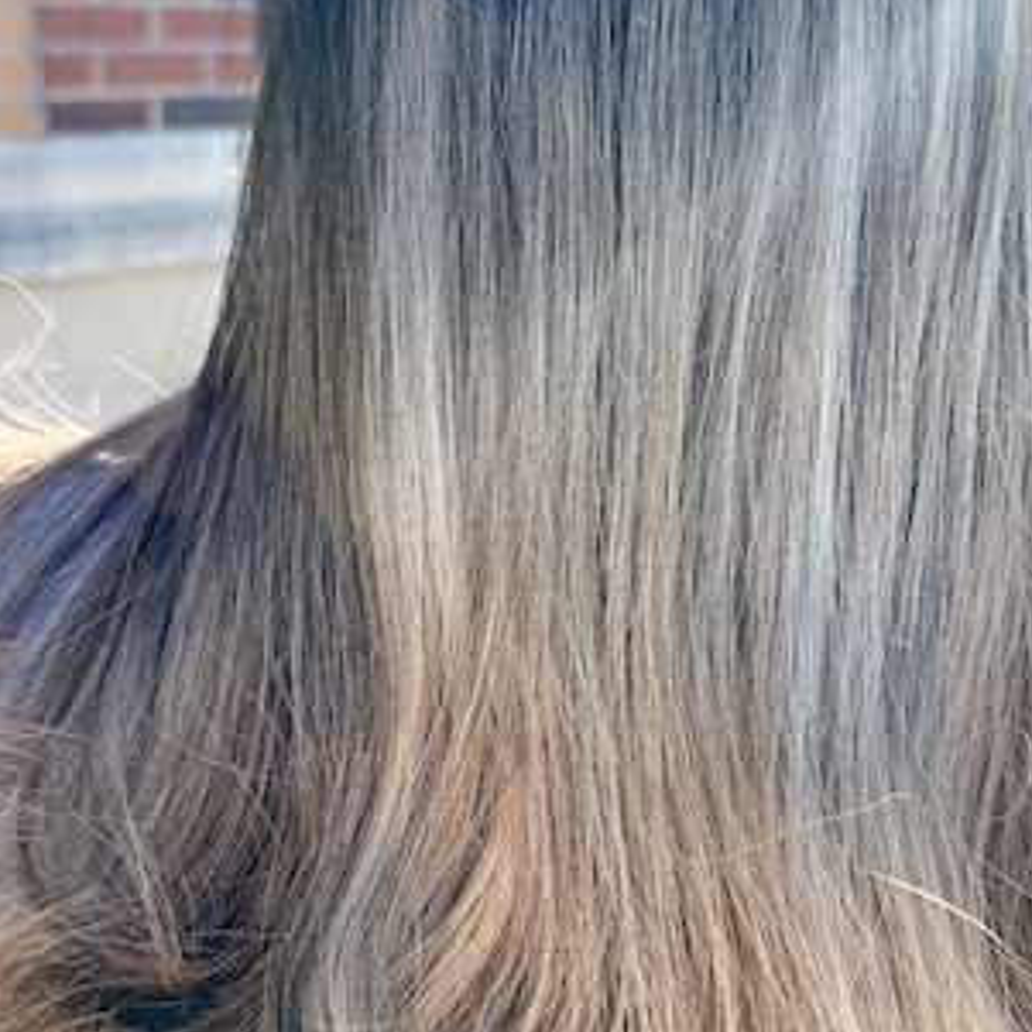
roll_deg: -2.0
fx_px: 1821
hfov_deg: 31.6
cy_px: 458
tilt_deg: -16.6
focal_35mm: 54
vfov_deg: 31.6
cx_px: 537
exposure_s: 1/1553
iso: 100
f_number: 1.78
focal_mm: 6.76
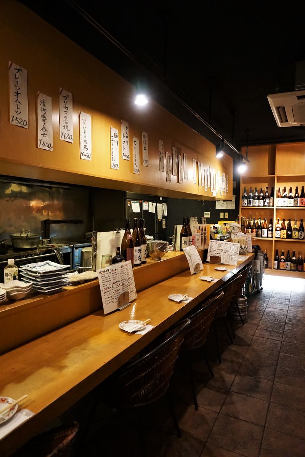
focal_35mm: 24
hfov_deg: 53.1
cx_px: 152
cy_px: 228
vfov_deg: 73.7
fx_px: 305
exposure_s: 1/60
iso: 3200
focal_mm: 16
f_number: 3.5
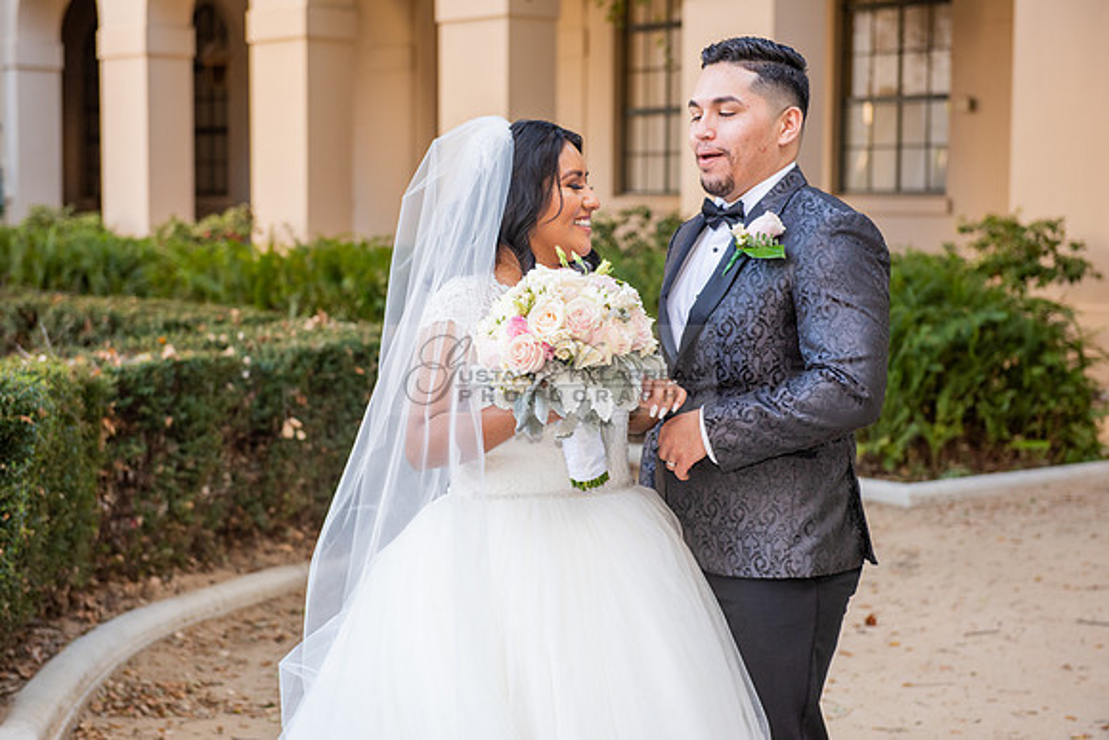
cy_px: 370
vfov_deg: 19.5
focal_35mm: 70
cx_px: 554
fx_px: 2157
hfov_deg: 28.8
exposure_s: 1/200
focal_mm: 70
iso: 640
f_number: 4.5
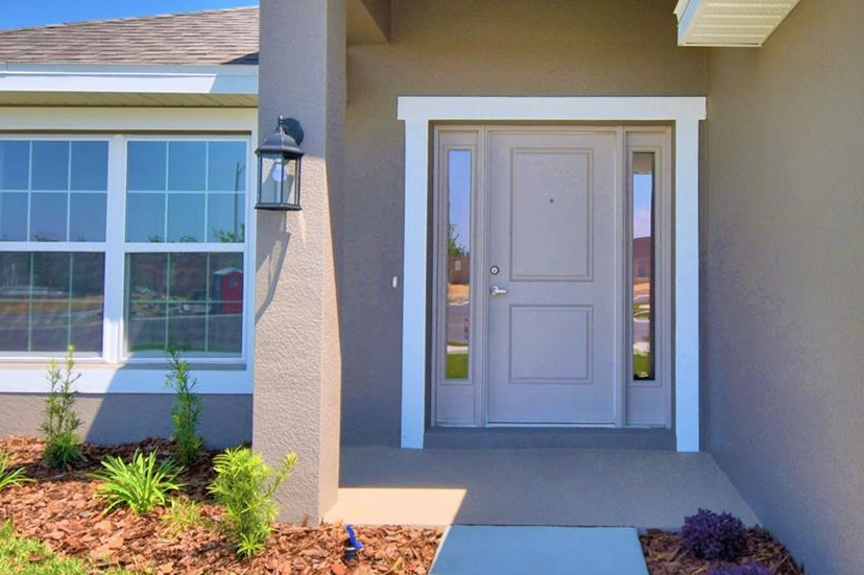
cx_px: 563
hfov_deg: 62.4
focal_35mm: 29
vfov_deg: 44.8
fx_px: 696
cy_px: 244
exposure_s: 1/1000
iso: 100
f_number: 4.5
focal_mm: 10
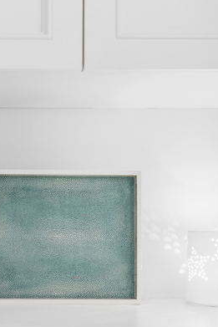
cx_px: -43
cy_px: 240
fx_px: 563
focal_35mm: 62
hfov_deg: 20.5
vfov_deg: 31.9
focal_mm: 17
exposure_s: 1.3
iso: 500
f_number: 11
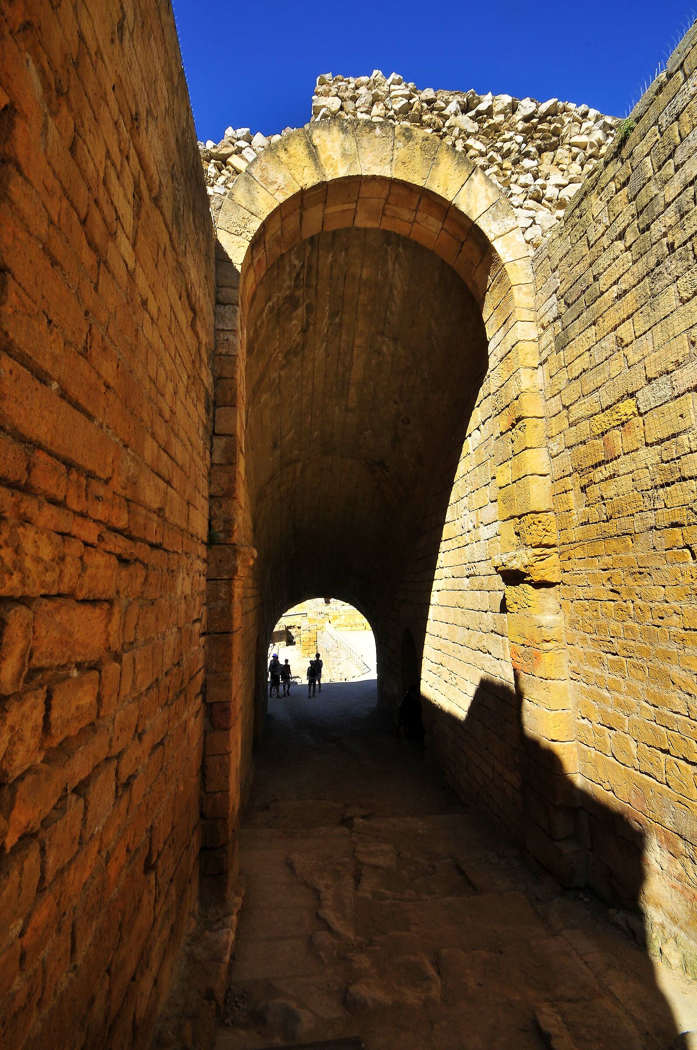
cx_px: 348
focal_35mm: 16
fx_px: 480
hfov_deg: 71.9
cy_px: 525
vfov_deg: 95.0
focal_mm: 11
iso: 200
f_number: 18
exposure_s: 1/60
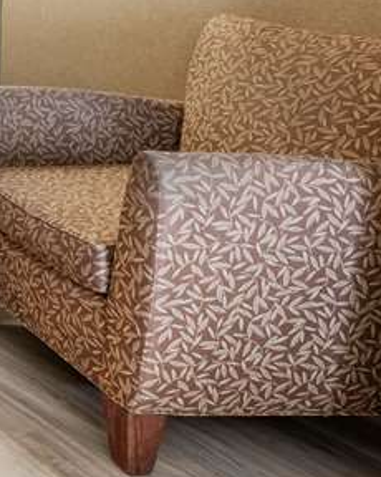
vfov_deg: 33.4
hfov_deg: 16.8
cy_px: -26
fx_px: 706
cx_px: -464
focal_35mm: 50
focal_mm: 15
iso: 200
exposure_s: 1/4
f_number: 10
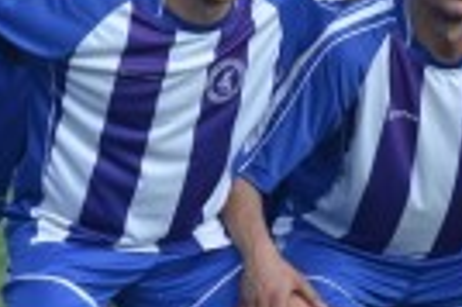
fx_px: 7120
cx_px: -390
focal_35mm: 555
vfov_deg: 2.5
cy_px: 0
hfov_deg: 3.7
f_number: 5
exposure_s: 1/1000
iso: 400
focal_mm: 75
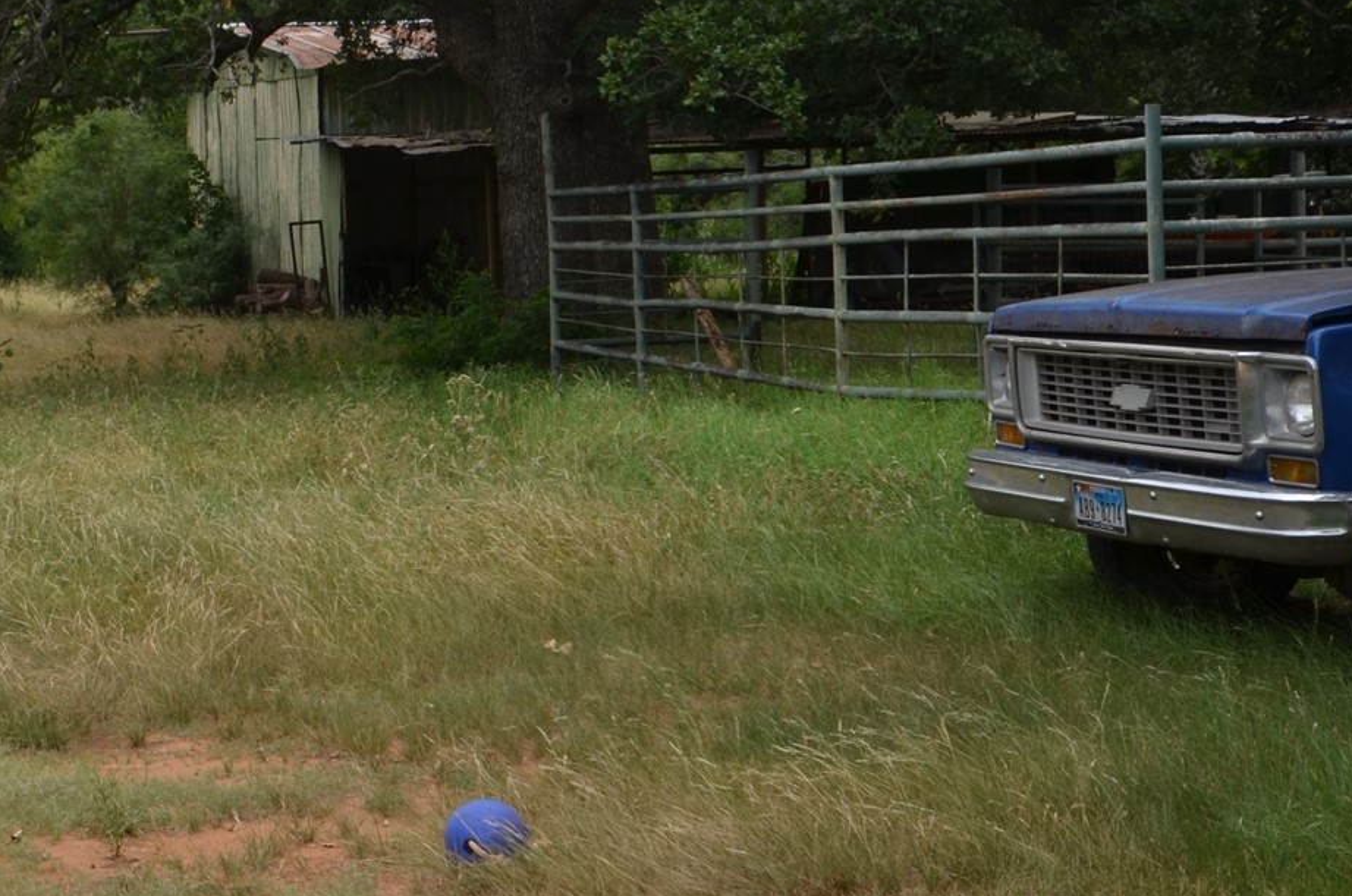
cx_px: -234
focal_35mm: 78
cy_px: 247
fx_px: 2924
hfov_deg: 23.9
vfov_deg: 17.3
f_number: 8
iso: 125
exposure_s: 1/250
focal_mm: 22
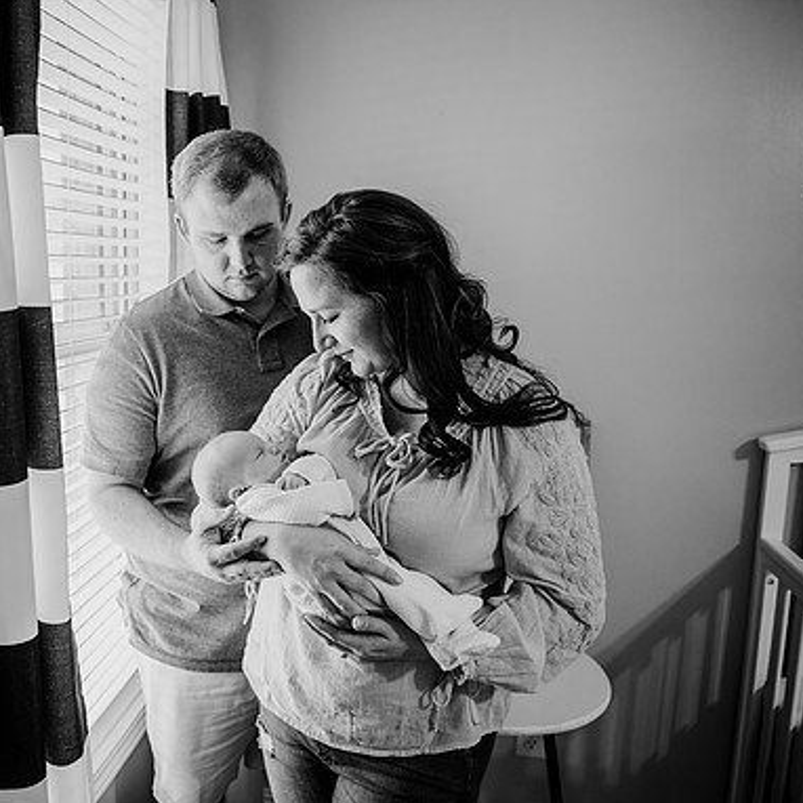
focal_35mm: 31
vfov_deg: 52.5
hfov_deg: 51.3
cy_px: 405
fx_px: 814
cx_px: 250
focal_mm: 24
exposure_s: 1/160
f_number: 2.2
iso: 500
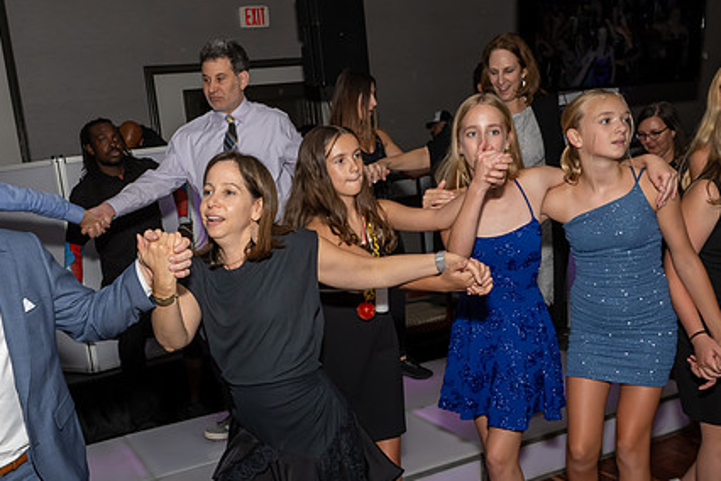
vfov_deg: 35.8
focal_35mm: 37
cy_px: 290
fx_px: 741
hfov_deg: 51.7
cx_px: 314
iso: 1000
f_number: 8
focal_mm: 17
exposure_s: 1/250
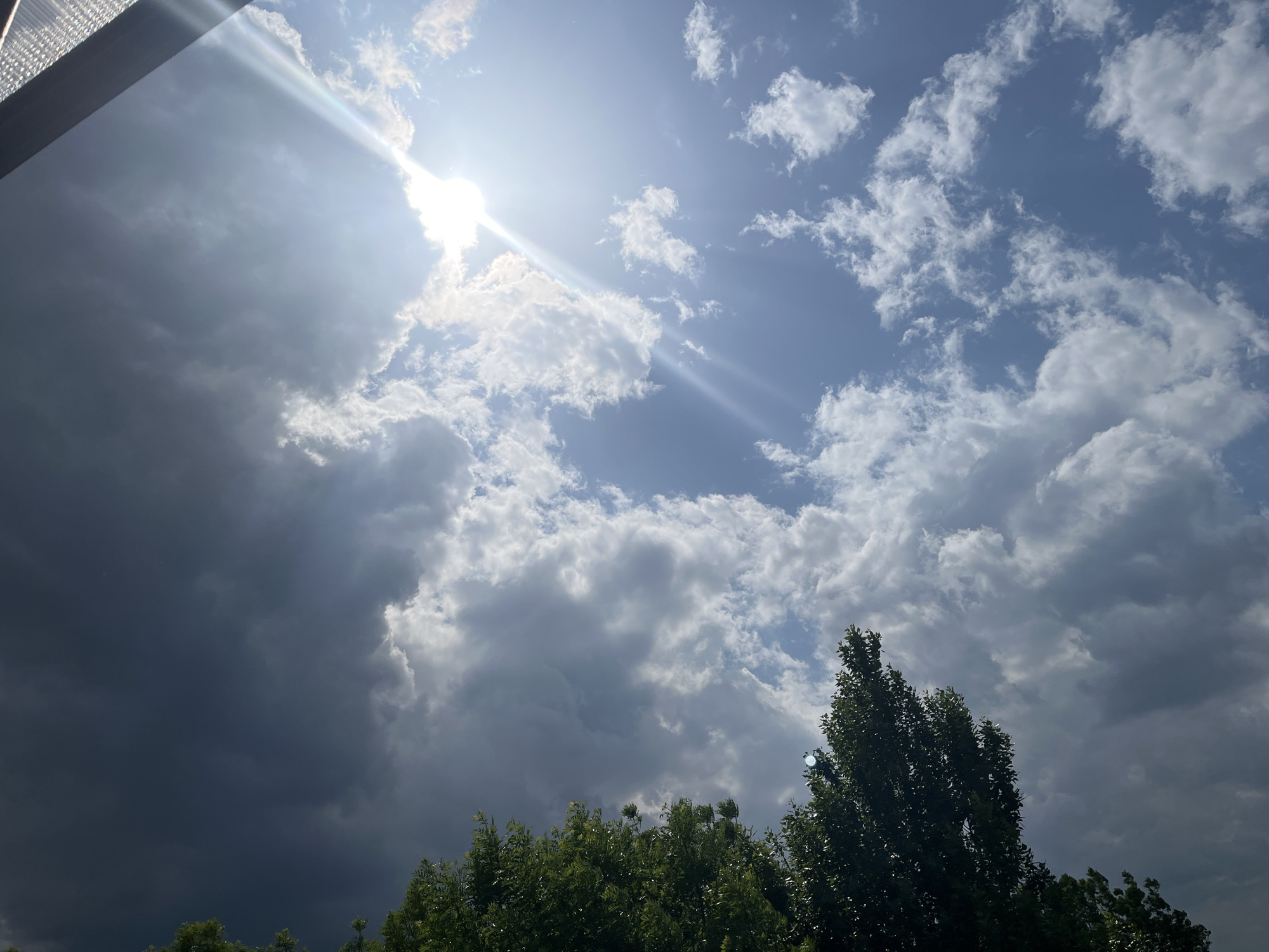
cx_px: 634
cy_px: 476
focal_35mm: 26
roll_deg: +11.1
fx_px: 953
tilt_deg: +33.0
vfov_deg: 53.1
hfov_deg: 67.3
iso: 40
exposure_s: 1/25000
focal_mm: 5.1
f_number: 1.6
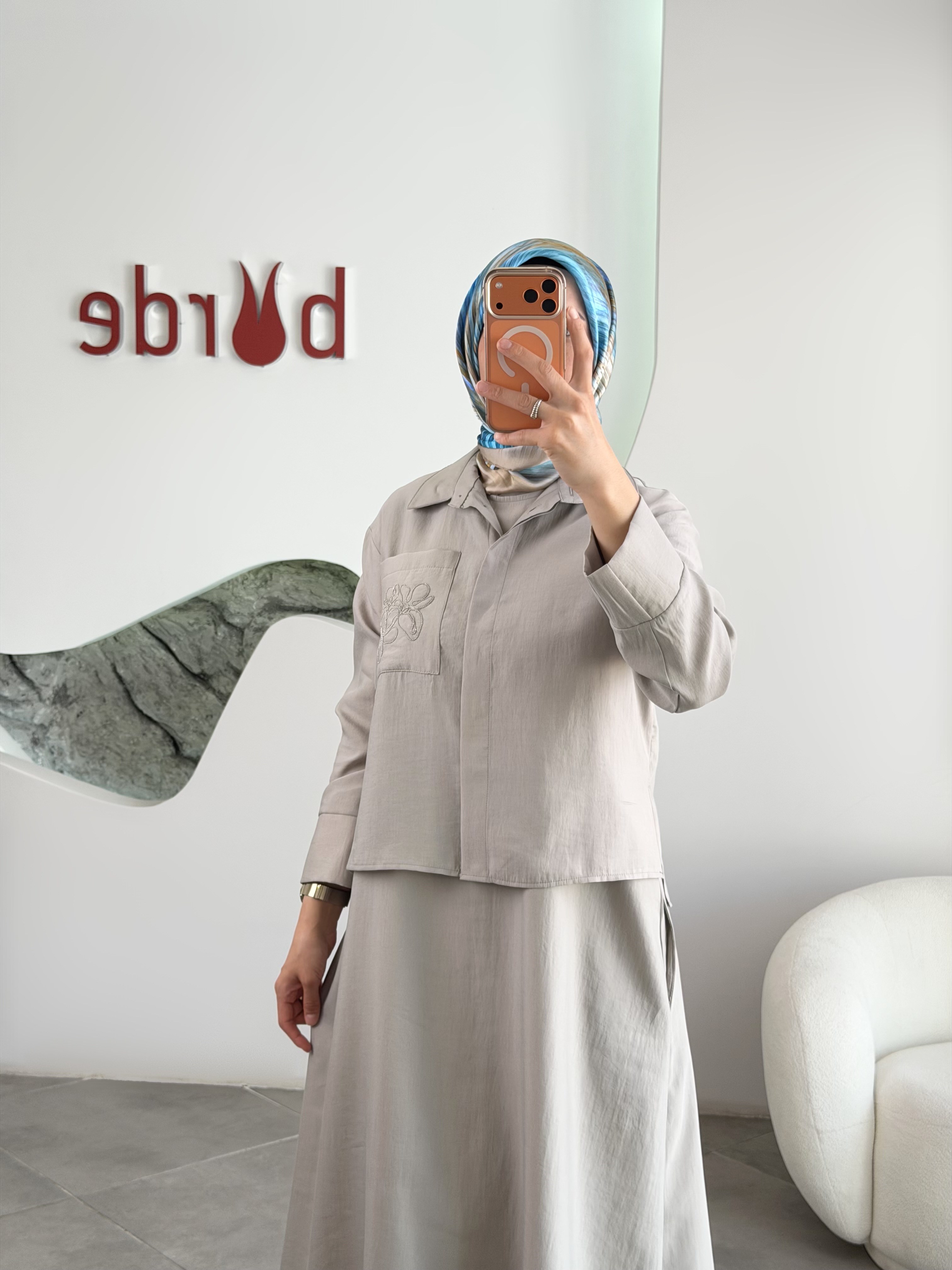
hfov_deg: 30.3
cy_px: 635
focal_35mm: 48
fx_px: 1760
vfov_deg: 39.7
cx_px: 476
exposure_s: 1/307
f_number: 1.78
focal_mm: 6.76
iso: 64
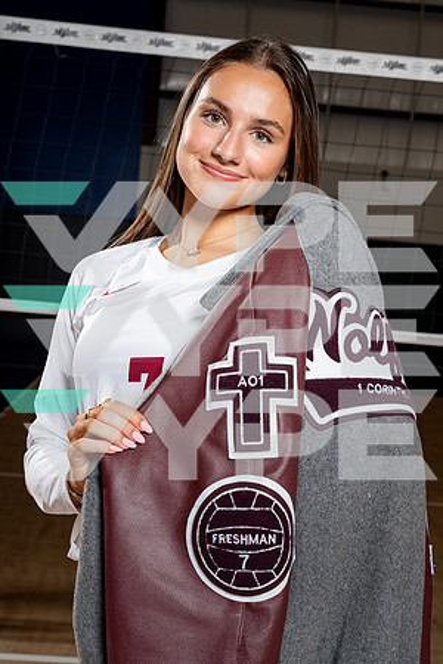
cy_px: 332
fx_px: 1015
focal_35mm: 55
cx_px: 222
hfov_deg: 24.6
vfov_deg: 36.2
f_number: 8
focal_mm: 55
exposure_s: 1/250
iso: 100
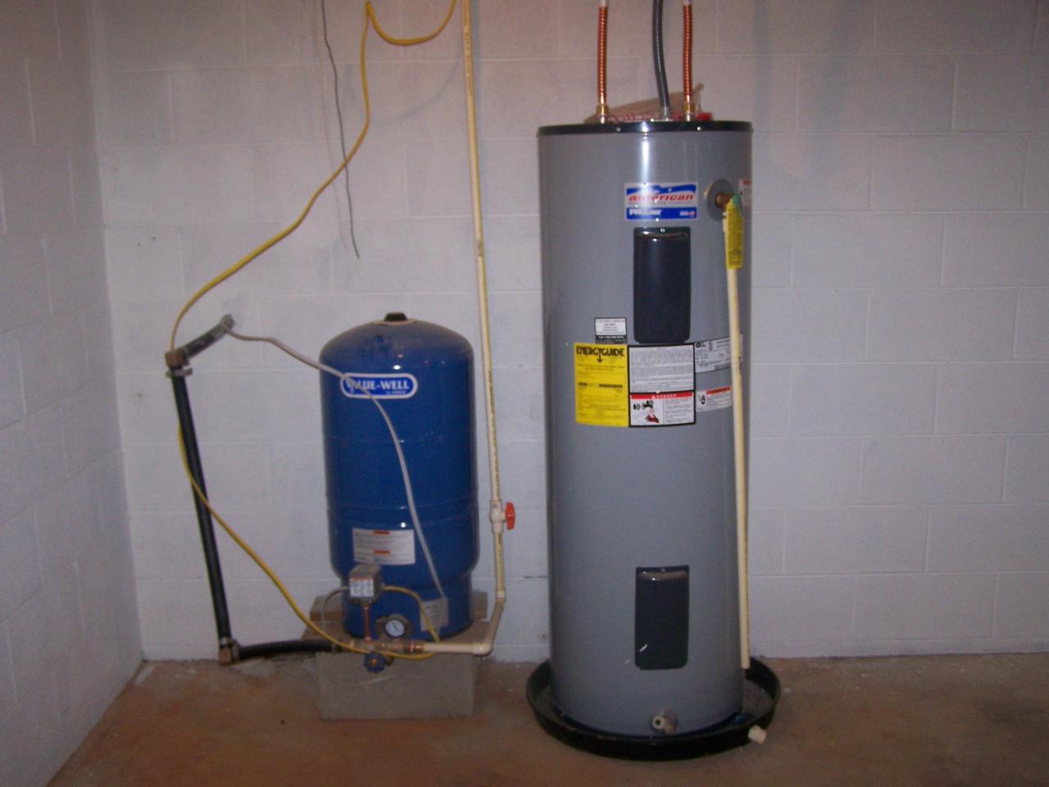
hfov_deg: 49.0
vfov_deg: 37.7
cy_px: 394
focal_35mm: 38
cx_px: 524
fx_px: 1152
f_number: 2.8
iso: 160
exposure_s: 1/60
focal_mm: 6.3
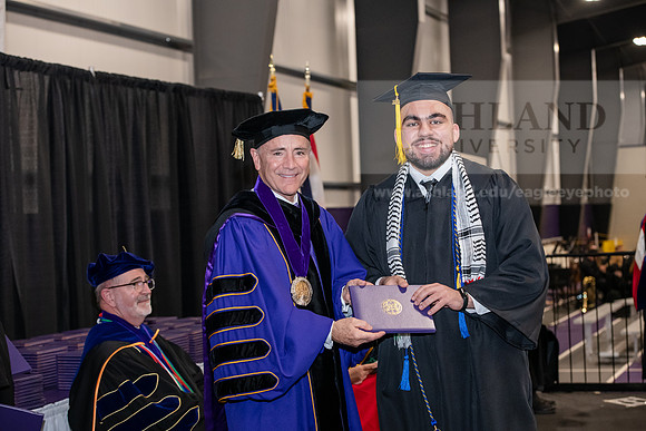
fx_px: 1256
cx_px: 323
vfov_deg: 19.5
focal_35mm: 70
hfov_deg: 28.8
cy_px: 216
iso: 2500
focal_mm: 70
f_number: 5
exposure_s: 1/200
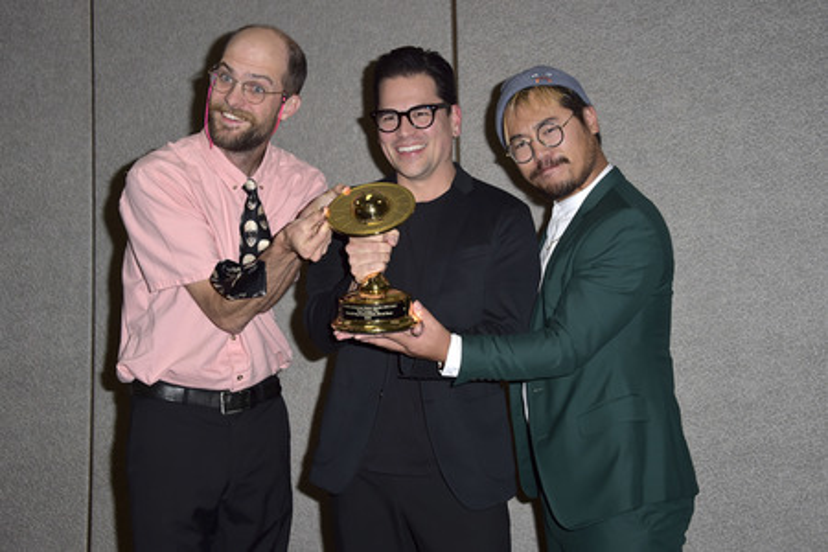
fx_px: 1104
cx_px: 414
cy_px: 276
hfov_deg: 41.1
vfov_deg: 28.1
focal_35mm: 48
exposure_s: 1/250
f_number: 6.3
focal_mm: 48
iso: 500
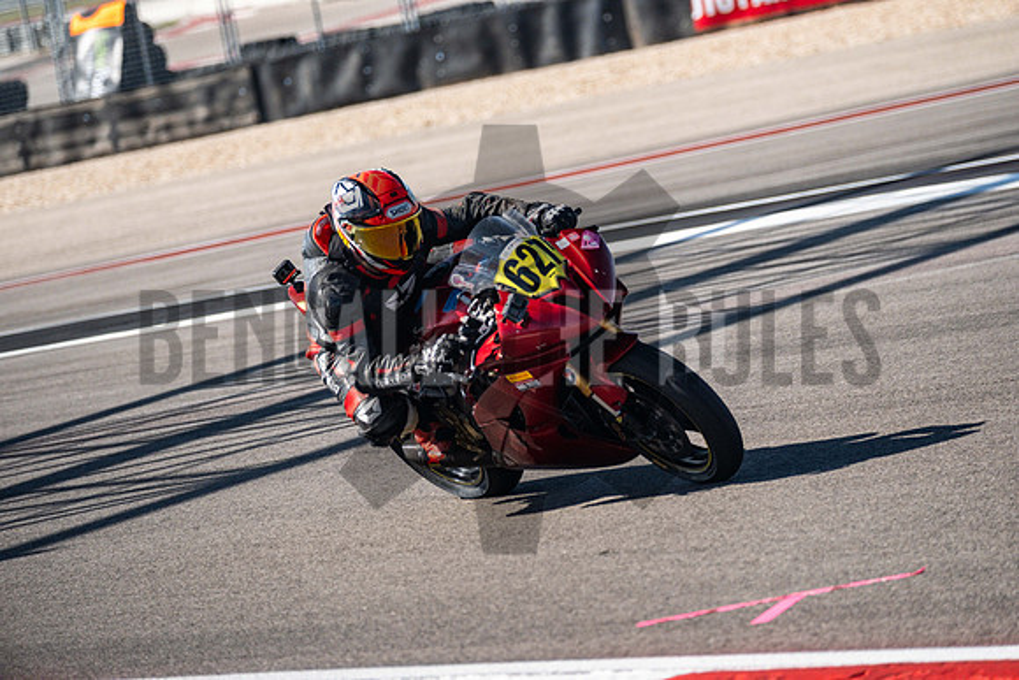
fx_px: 5266
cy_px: 340
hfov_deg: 11.1
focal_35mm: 186
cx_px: 510
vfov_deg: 7.4
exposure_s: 1/2500
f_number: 2.8
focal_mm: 124.3
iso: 800
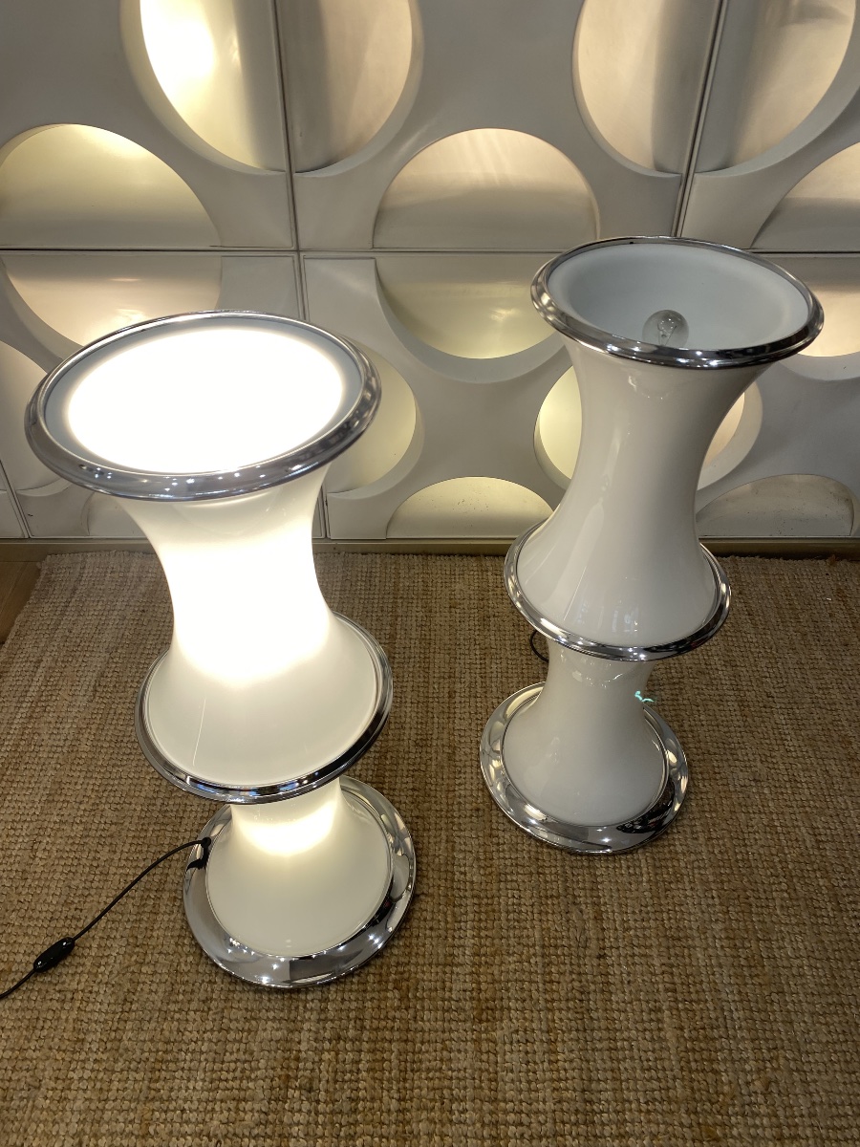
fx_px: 861
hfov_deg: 53.1
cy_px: 574
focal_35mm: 26
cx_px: 430
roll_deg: -1.1
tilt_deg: -42.2
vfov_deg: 67.3
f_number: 1.8
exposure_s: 1/109
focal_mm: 4.25
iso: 32
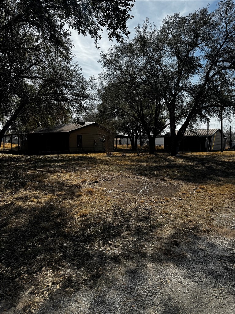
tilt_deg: -3.1
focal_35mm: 24
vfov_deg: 71.6
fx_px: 217
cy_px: 157
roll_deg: +0.2
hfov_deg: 56.8
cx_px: 118
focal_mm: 6.76
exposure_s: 1/2710
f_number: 1.78
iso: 80
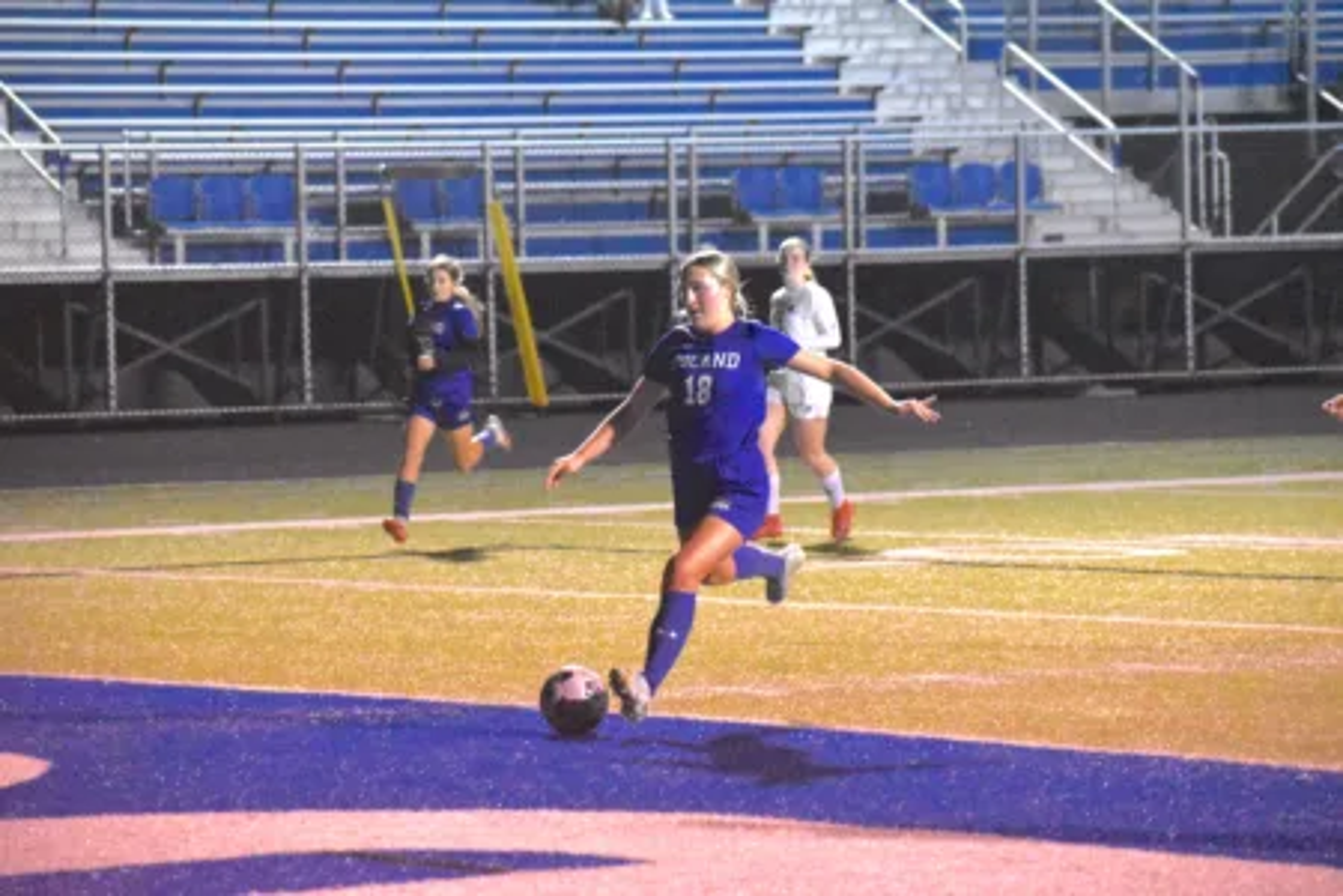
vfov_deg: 6.8
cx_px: 672
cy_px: 448
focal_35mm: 202
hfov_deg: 10.2
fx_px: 7554
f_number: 5
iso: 9000
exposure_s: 1/500
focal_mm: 135
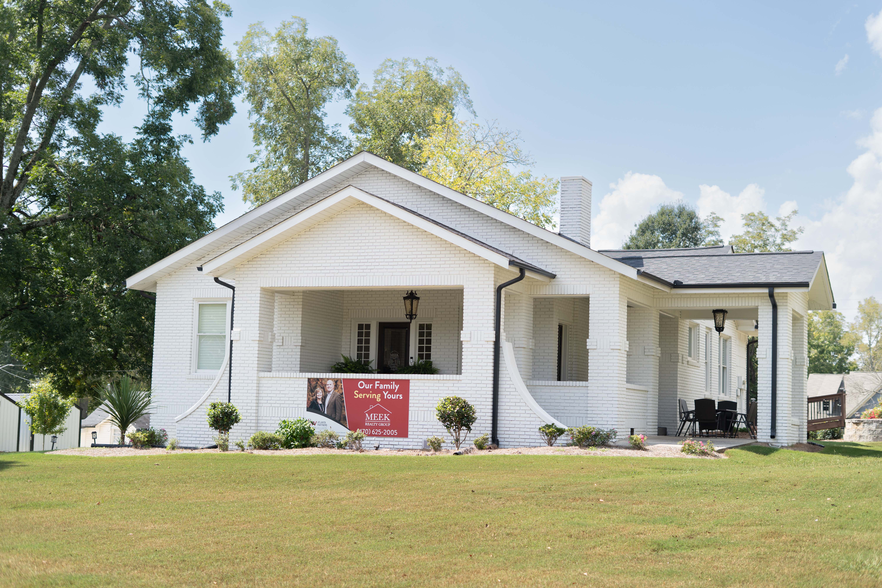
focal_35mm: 50
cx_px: 441
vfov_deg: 27.0
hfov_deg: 39.6
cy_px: 294
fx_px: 1225
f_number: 2.8
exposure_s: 1/800
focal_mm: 50
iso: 100
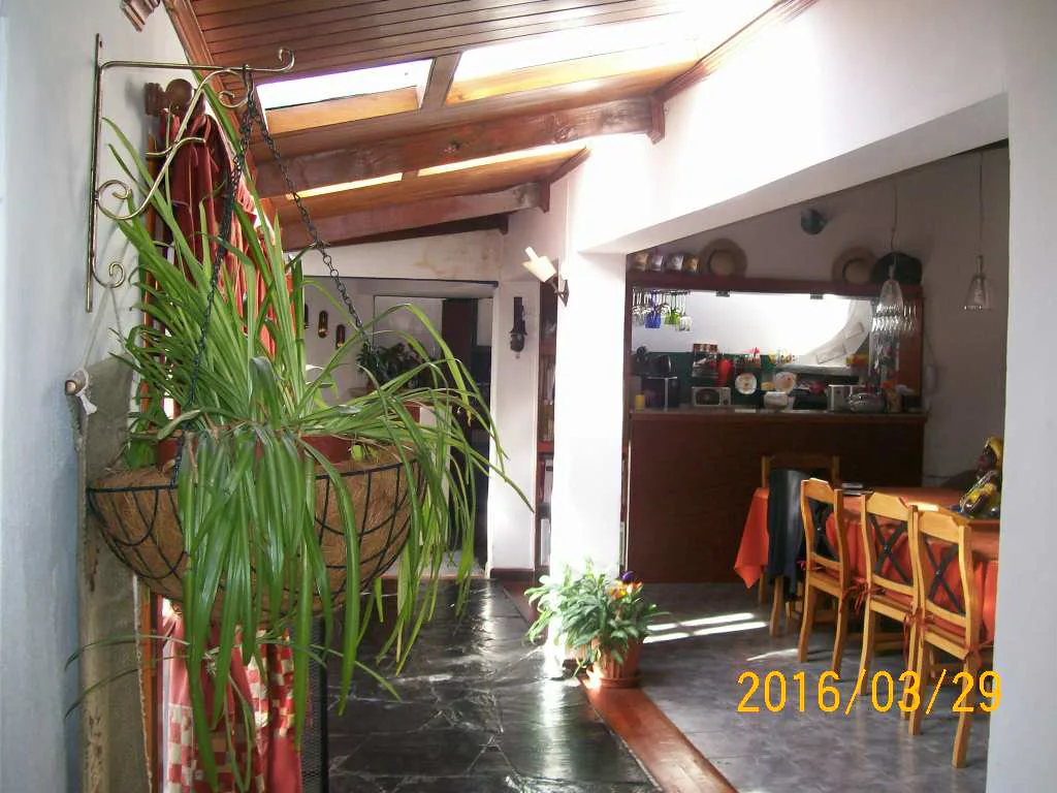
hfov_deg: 51.4
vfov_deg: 39.7
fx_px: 1099
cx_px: 528
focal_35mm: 36
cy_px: 396
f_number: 2.7
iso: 140
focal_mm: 6
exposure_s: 1/66.8
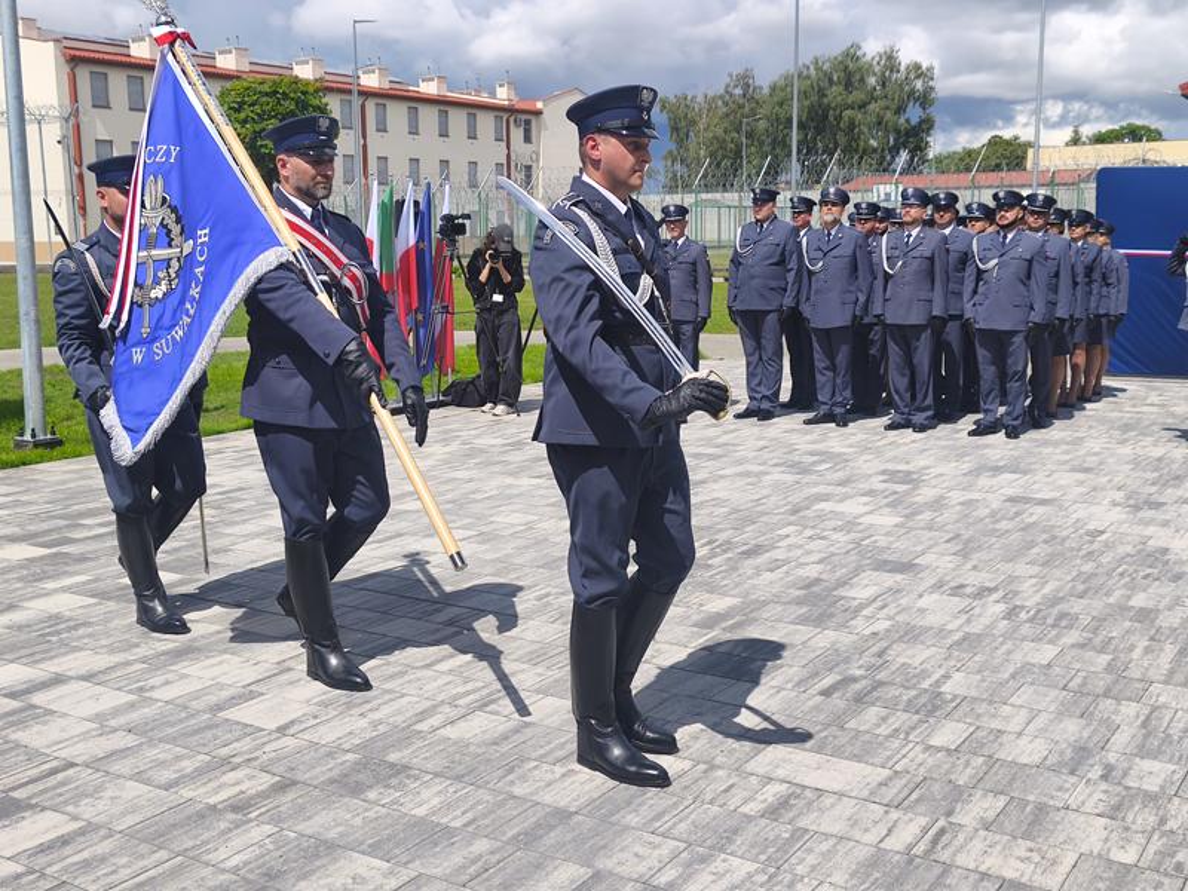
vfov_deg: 37.7
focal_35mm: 38
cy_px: 446
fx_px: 1304
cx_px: 594
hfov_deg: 49.0
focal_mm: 5.35
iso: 80
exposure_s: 1/3112
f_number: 1.7
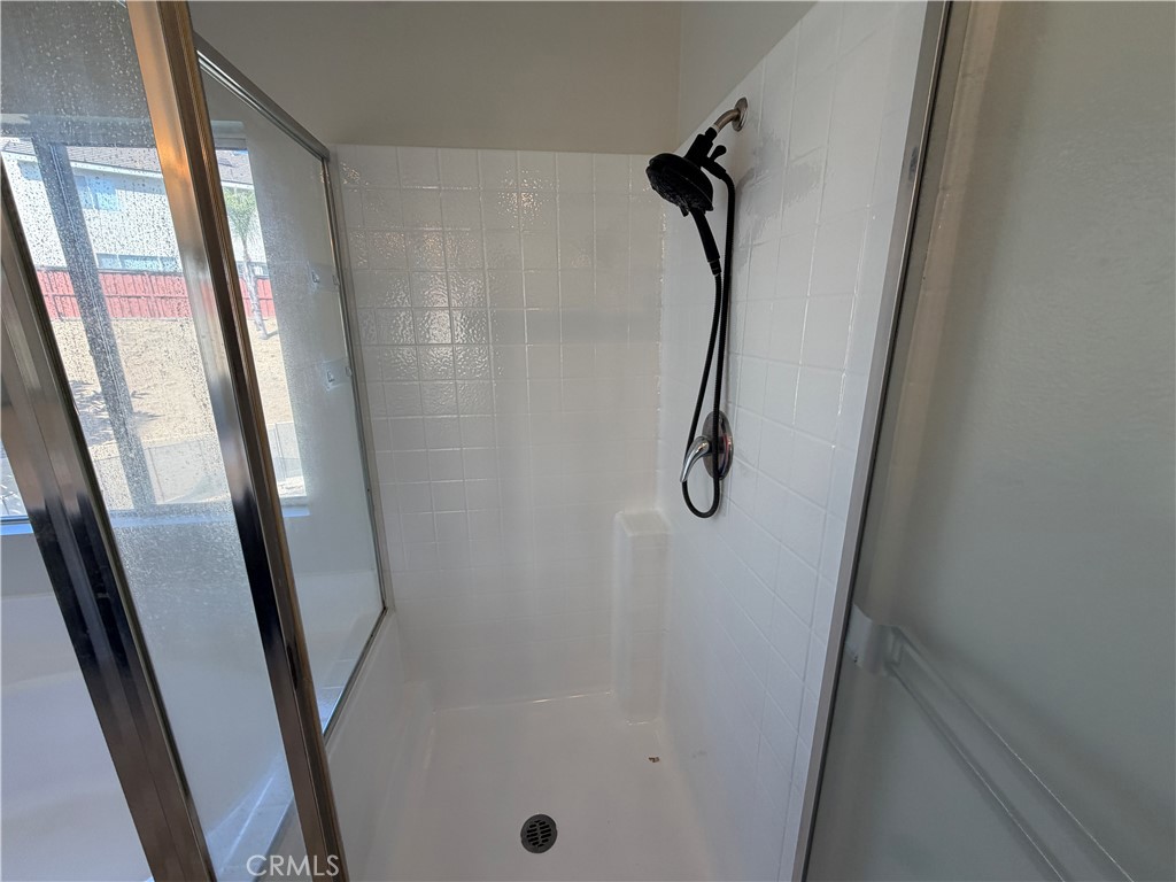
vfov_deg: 85.7
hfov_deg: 102.1
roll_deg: +0.7
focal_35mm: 14
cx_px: 588
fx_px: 476
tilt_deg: -15.3
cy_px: 441
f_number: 2.2
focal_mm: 2.22
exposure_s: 1/120
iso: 64
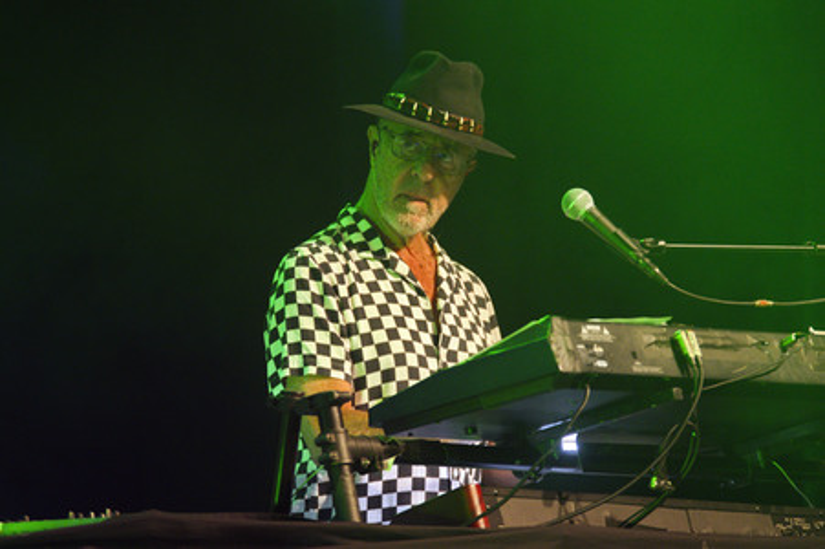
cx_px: 412
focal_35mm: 300
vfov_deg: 4.6
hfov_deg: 6.9
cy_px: 274
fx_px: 6870
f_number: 2.8
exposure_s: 1/100
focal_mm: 300
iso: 1600
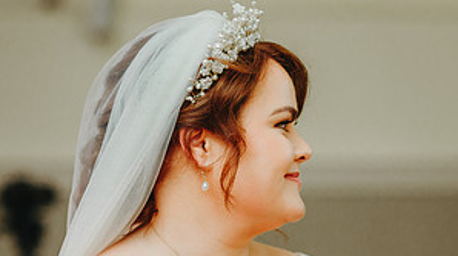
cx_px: 250
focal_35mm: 202
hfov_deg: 10.7
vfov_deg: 6.0
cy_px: 308
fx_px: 2451
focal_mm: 85
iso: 1600
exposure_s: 1/200
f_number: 2
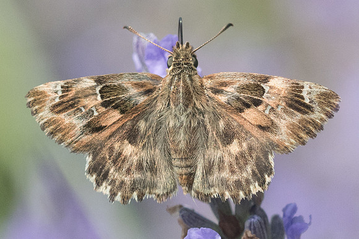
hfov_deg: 2.7
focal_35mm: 764
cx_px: 178
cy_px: 66
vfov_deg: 1.8
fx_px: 7623
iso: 800
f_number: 5
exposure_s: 1/4000
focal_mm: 150
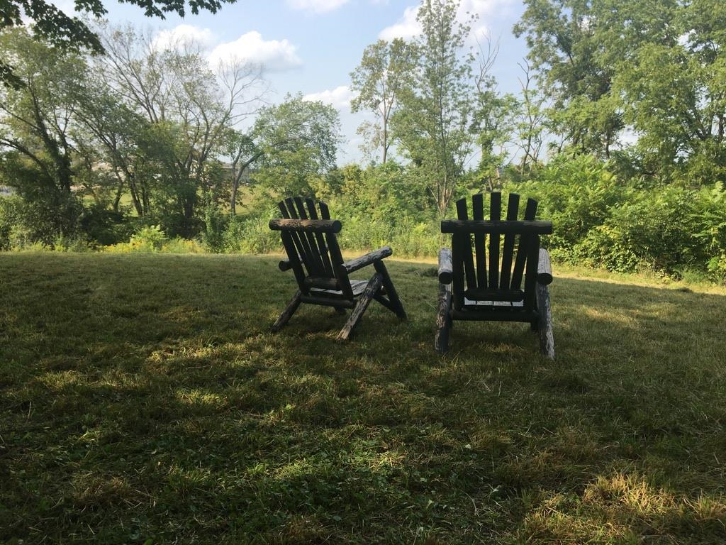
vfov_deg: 48.2
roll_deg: +0.4
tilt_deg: -8.8
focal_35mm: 29
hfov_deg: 61.7
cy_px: 272
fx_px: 608
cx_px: 363
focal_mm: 4.15
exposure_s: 1/818
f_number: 2.2
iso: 25
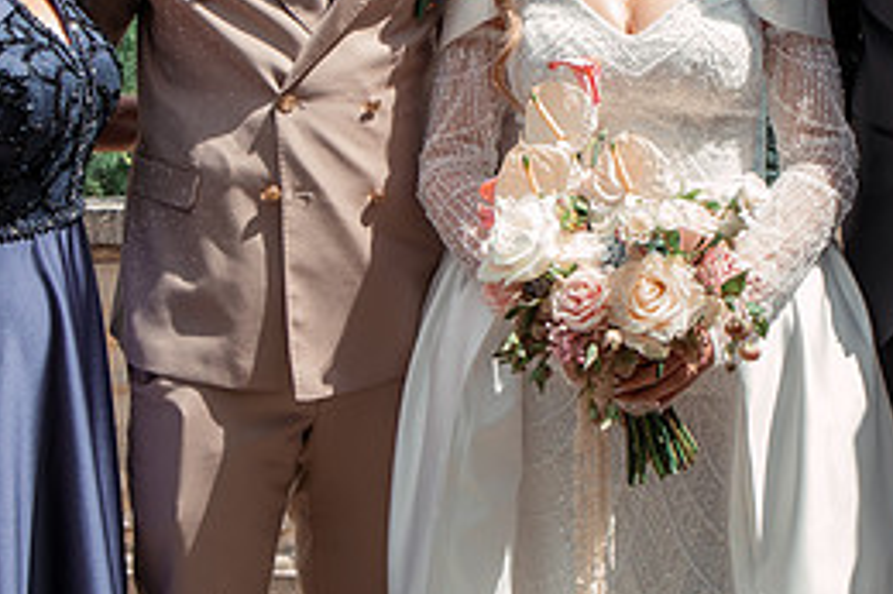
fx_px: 2033
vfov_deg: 16.5
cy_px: 84
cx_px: 659
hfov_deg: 24.5
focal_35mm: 82
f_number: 8
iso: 200
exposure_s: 1/320
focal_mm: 35
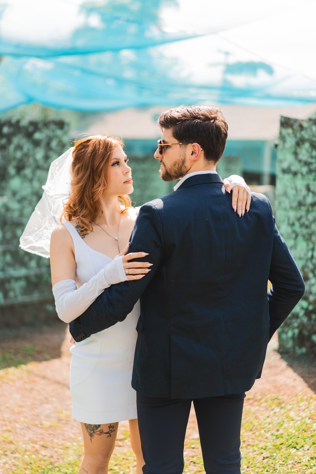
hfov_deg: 24.6
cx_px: 158
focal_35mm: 55
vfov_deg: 36.2
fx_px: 724
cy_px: 237
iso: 160
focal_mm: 55
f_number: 1.8
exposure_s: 1/1000
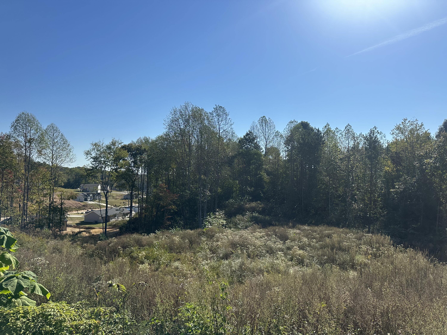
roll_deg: -1.5
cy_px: 168
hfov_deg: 71.6
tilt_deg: +3.6
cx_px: 224
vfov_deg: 56.8
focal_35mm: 24
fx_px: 310
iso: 80
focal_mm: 6.86
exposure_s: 1/7576
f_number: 1.78
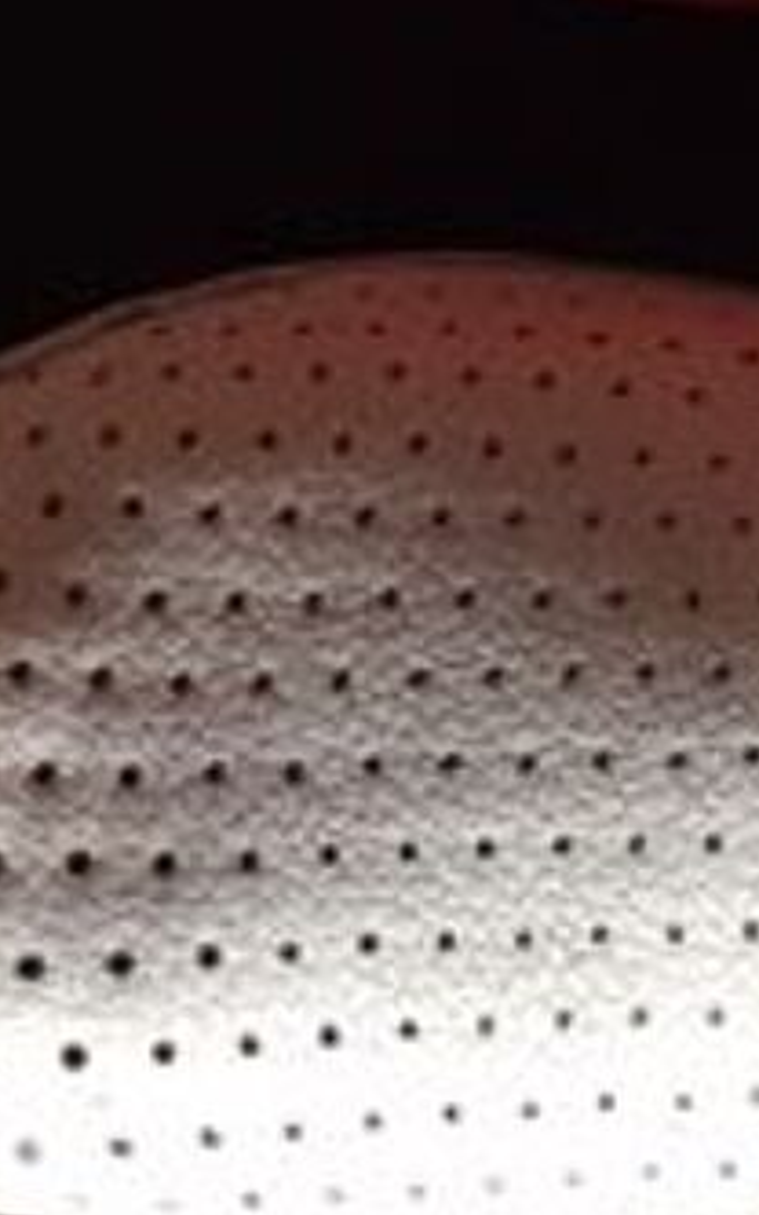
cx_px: 759
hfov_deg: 10.6
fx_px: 4073
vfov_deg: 16.6
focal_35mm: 123
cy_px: 31
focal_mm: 4.15
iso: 40
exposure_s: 1/33
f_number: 2.2
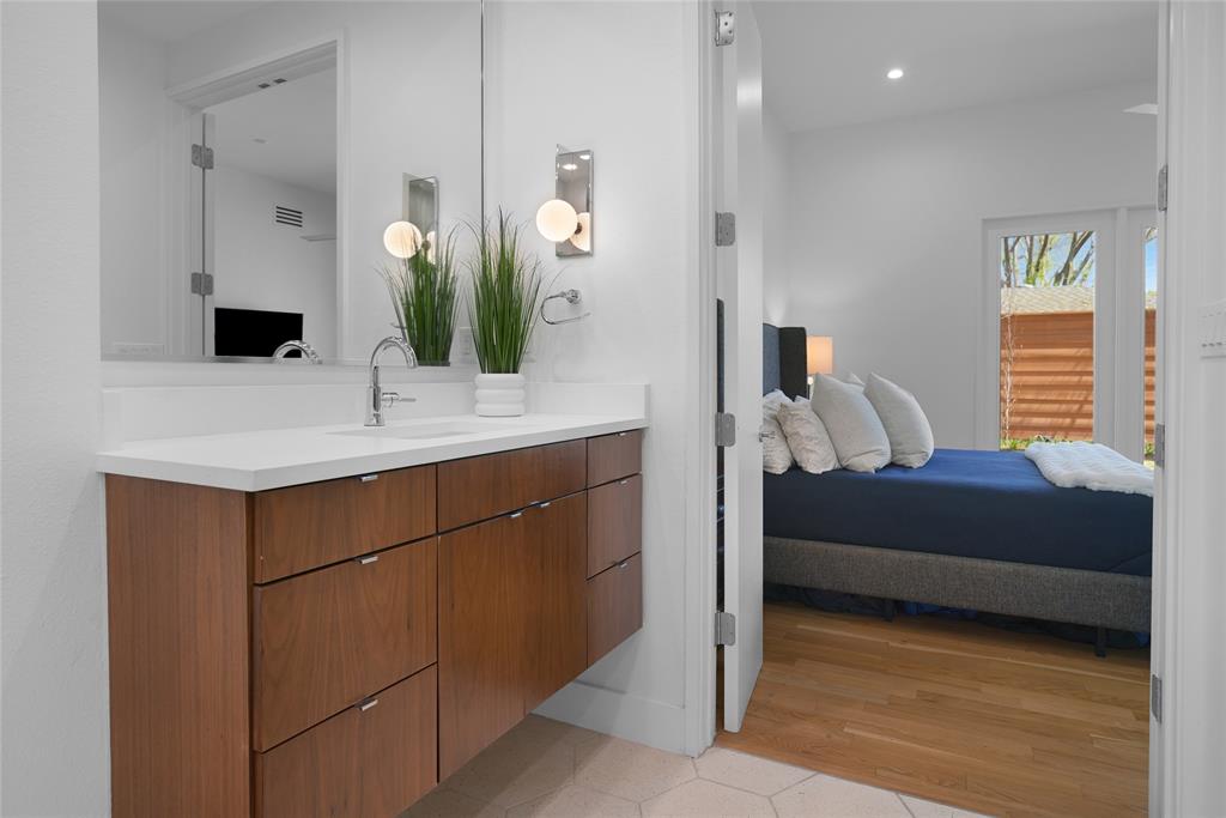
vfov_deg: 61.9
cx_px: 613
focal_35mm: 20
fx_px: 681
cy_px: 409
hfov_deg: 84.0
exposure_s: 1/30
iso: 320
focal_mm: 20
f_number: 5
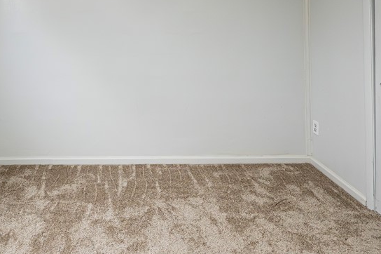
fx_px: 296
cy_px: 31
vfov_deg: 42.9
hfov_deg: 63.8
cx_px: 127
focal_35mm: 28
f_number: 8
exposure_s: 1/160
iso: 3200
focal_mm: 14
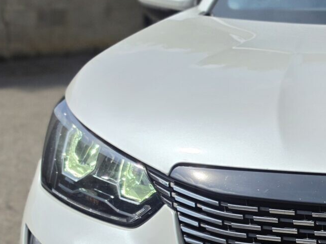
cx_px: 449
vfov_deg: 15.9
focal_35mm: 91
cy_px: 244
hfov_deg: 19.5
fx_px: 857
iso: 40
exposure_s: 1/7939
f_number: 1.4
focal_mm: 6.5
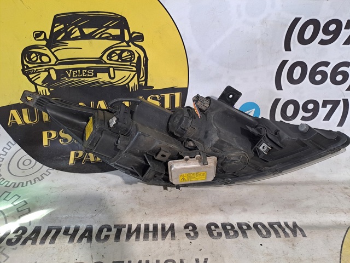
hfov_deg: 69.4
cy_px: 132
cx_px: 175
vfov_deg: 54.9
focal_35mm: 25
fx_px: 253
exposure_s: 1/50
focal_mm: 4.65
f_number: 1.8
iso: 125
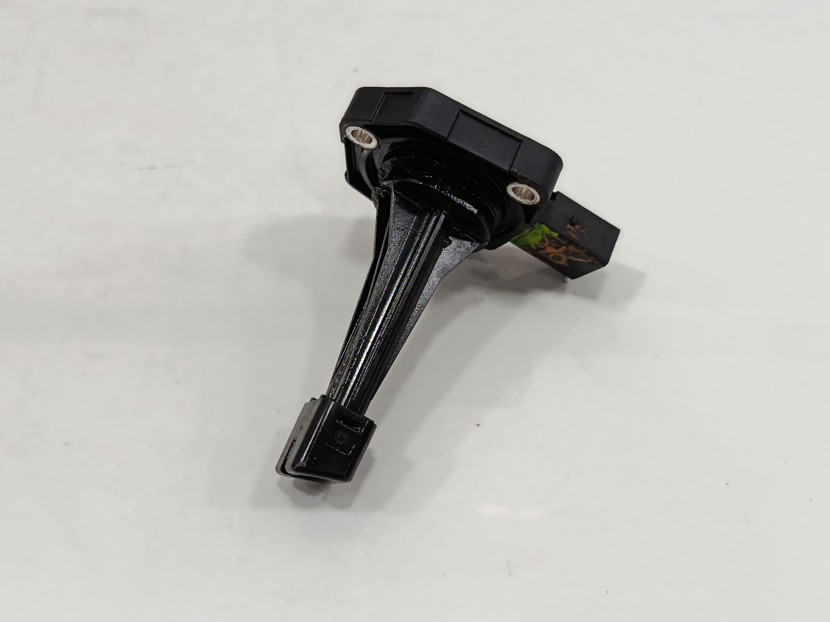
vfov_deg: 40.7
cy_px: 311
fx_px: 839
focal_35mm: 35
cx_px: 415
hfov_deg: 52.6
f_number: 1.7
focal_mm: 5.24
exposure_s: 1/100
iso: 848
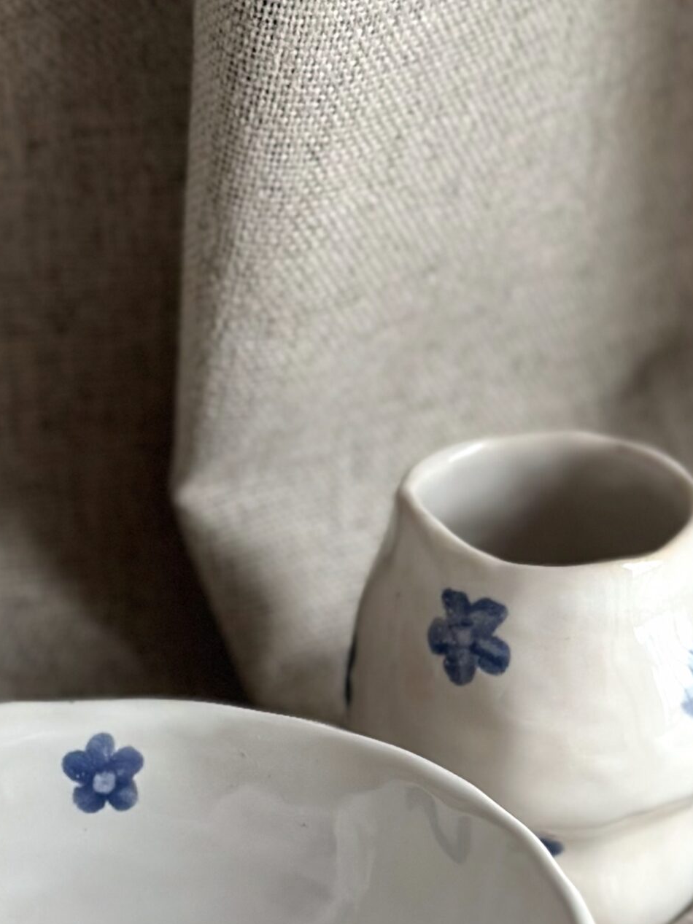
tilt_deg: -39.0
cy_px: 816
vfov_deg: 19.9
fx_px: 2590
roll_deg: -0.6
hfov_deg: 15.2
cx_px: 190
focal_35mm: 97
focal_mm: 6.86
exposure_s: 1/121
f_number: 1.78
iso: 100
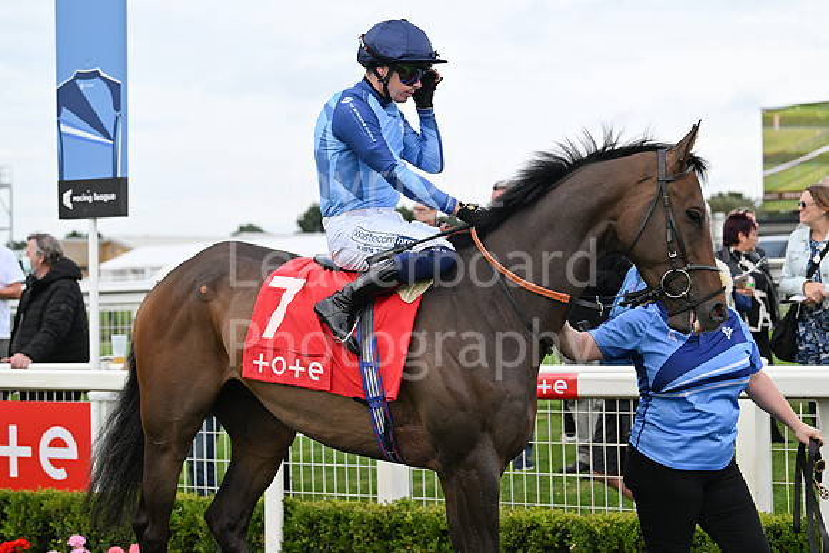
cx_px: 414
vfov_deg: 16.1
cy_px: 276
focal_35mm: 85
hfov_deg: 23.9
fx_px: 1958
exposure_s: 1/2500
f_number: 4.5
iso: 800
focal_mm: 85
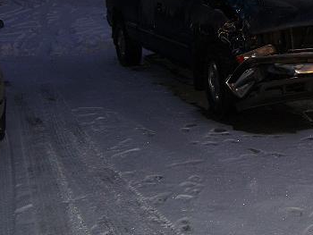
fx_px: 615
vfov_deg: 21.4
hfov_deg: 27.6
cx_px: 274
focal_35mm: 68
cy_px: 50
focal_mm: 6
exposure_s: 1/60
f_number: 2.7
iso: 80
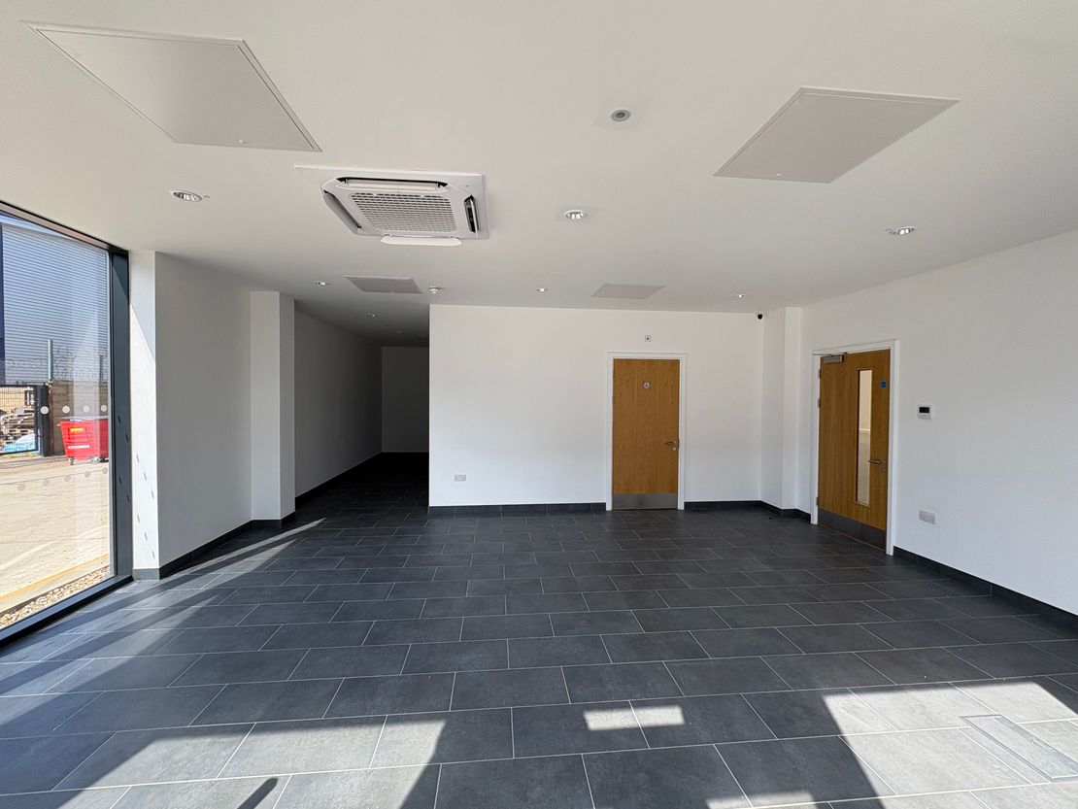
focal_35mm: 14
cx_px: 539
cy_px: 404
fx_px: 436
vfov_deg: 85.7
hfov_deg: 102.1
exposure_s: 1/99
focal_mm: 2.22
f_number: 2.2
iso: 50
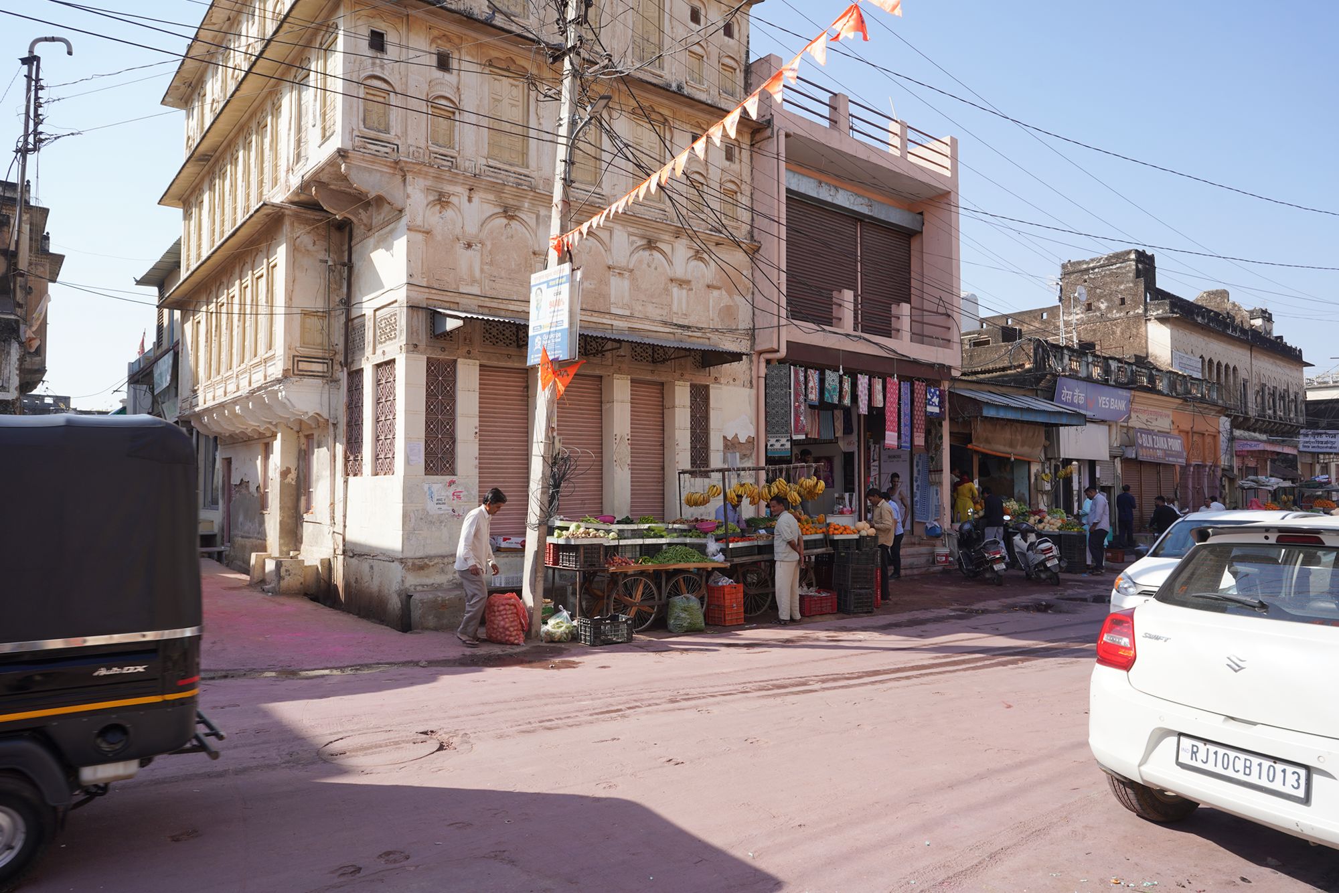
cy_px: 446
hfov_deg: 73.7
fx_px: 893
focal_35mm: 24
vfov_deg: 53.1
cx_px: 670
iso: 100
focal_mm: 24
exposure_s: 1/100
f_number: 10
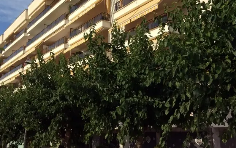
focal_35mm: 45
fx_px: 289
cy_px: 59
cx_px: 97
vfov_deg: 28.5
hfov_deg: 44.2
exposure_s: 1/1684
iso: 32
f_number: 2.4
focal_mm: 3.3
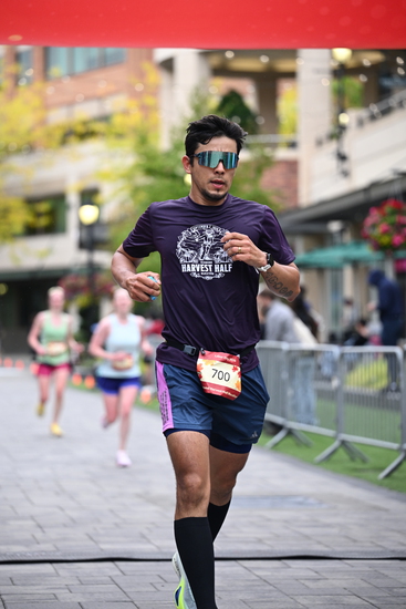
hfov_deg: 11.9
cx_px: 203
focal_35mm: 115
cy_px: 304
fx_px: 1944
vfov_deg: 17.8
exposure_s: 1/1600
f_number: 2.8
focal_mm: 115
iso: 1000
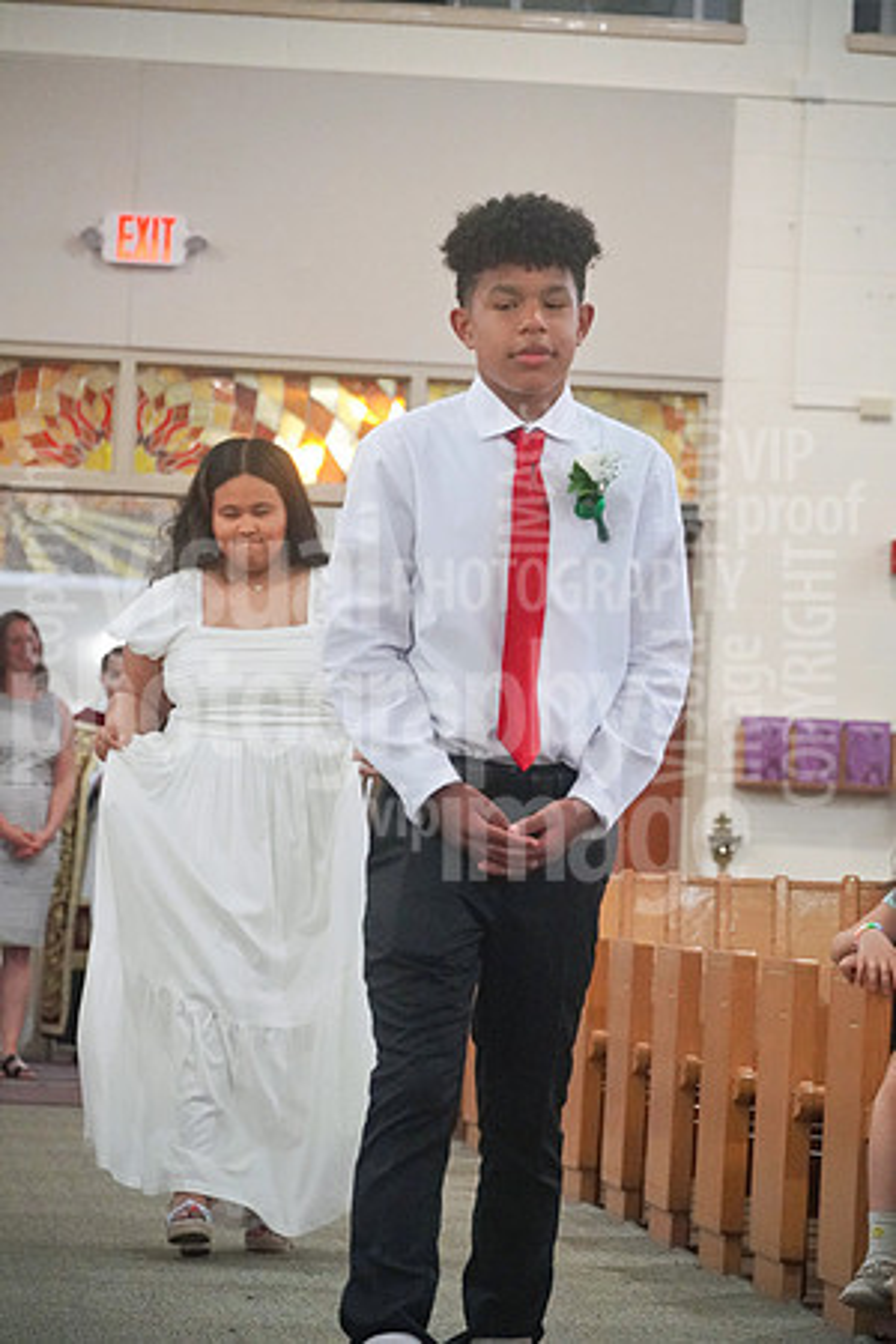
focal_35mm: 159
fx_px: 5936
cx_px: 448
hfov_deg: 8.6
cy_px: 672
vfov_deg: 12.9
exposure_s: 1/160
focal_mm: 106
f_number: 5.6
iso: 6400
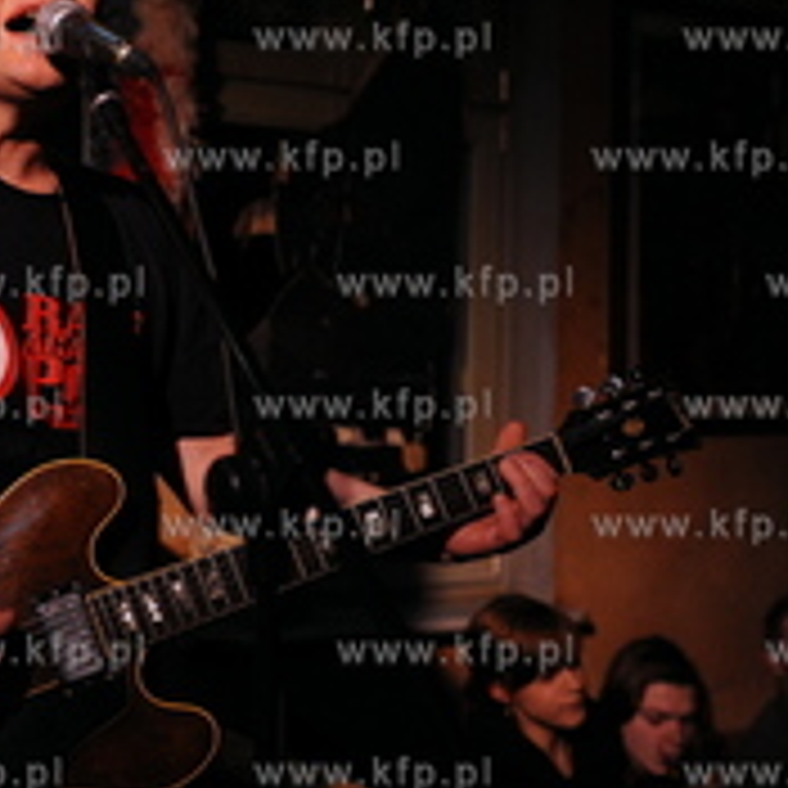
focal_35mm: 68
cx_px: 185
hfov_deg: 25.0
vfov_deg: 25.3
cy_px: 342
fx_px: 1751
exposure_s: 1/800
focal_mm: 35
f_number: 2.8
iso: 3200
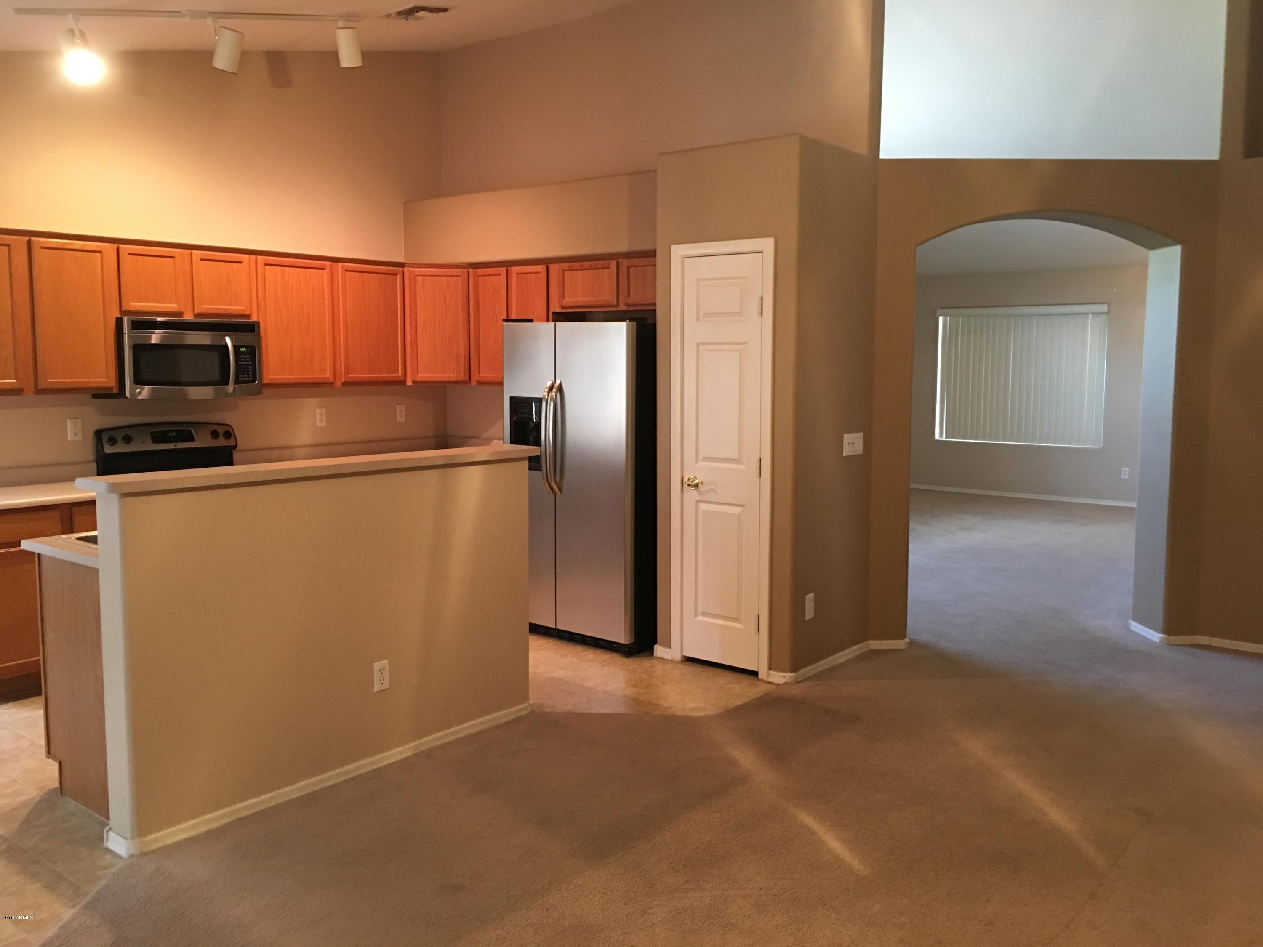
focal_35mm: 29
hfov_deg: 61.7
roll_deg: -0.4
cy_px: 474
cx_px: 632
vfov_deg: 48.2
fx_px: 1058
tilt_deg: -5.6
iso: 50
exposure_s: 1/4
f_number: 2.2
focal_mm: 4.15
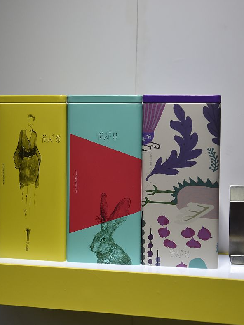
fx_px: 686
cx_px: 90
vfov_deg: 26.7
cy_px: 163
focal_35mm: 73
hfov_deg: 20.1
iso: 1600
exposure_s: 1/5000
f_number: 4
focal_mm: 50
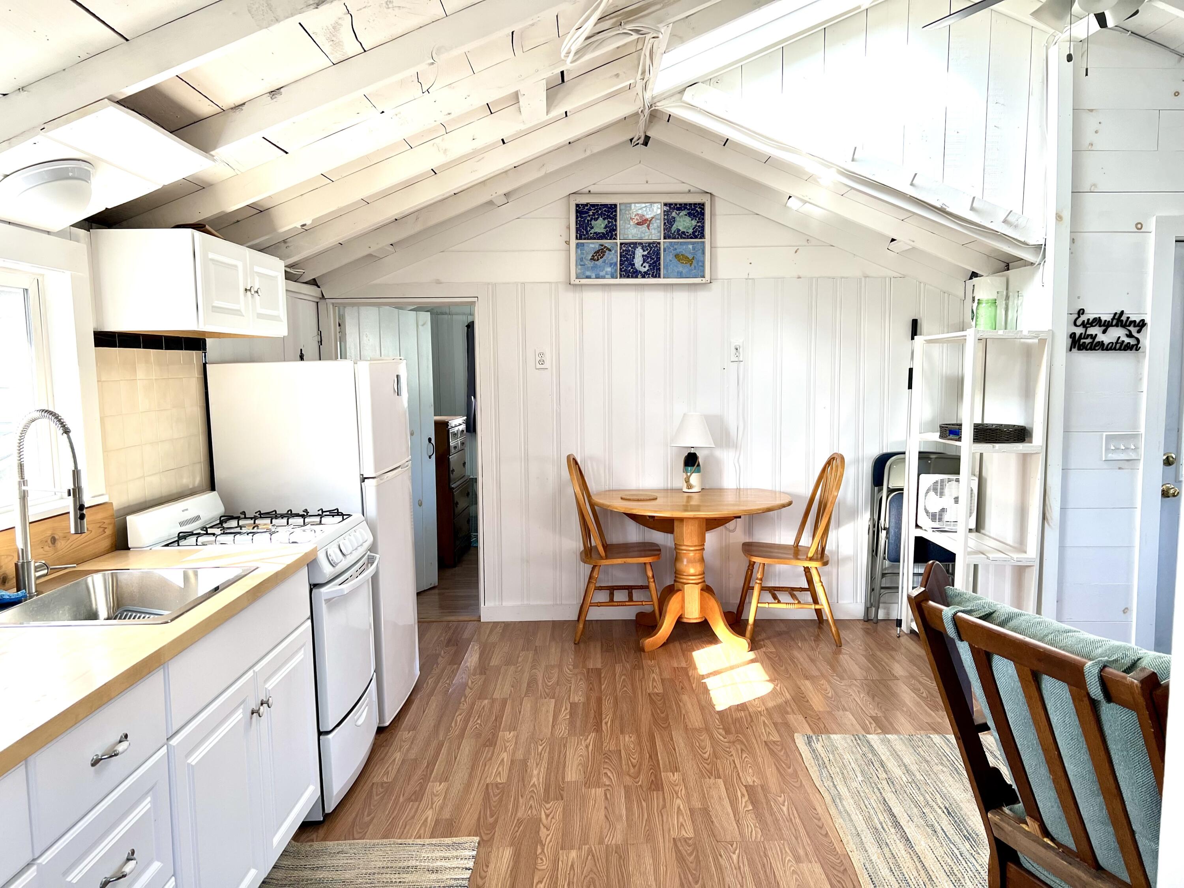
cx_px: 592
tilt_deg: -5.5
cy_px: 444
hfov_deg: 67.3
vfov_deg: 53.1
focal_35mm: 26
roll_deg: +1.5
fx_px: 889
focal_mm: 5.7
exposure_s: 1/157
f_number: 1.5
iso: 50
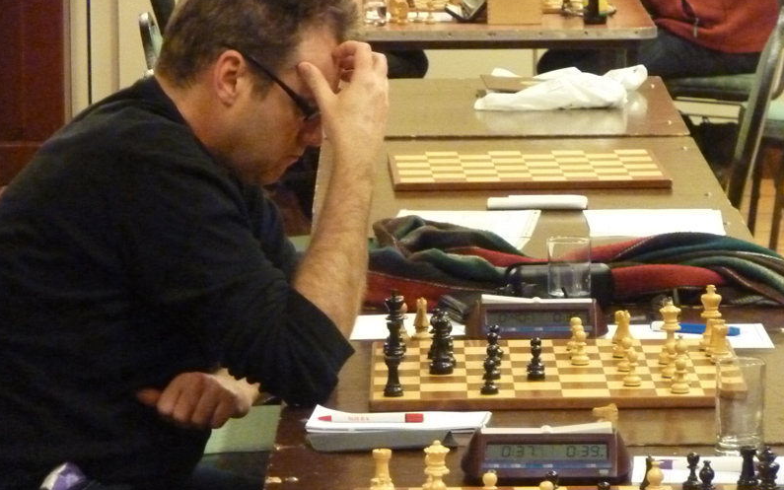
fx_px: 4786
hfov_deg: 9.4
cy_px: 196
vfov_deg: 5.9
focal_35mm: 224
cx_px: 391
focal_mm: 34.4
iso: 1600
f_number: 4.6
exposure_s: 1/15
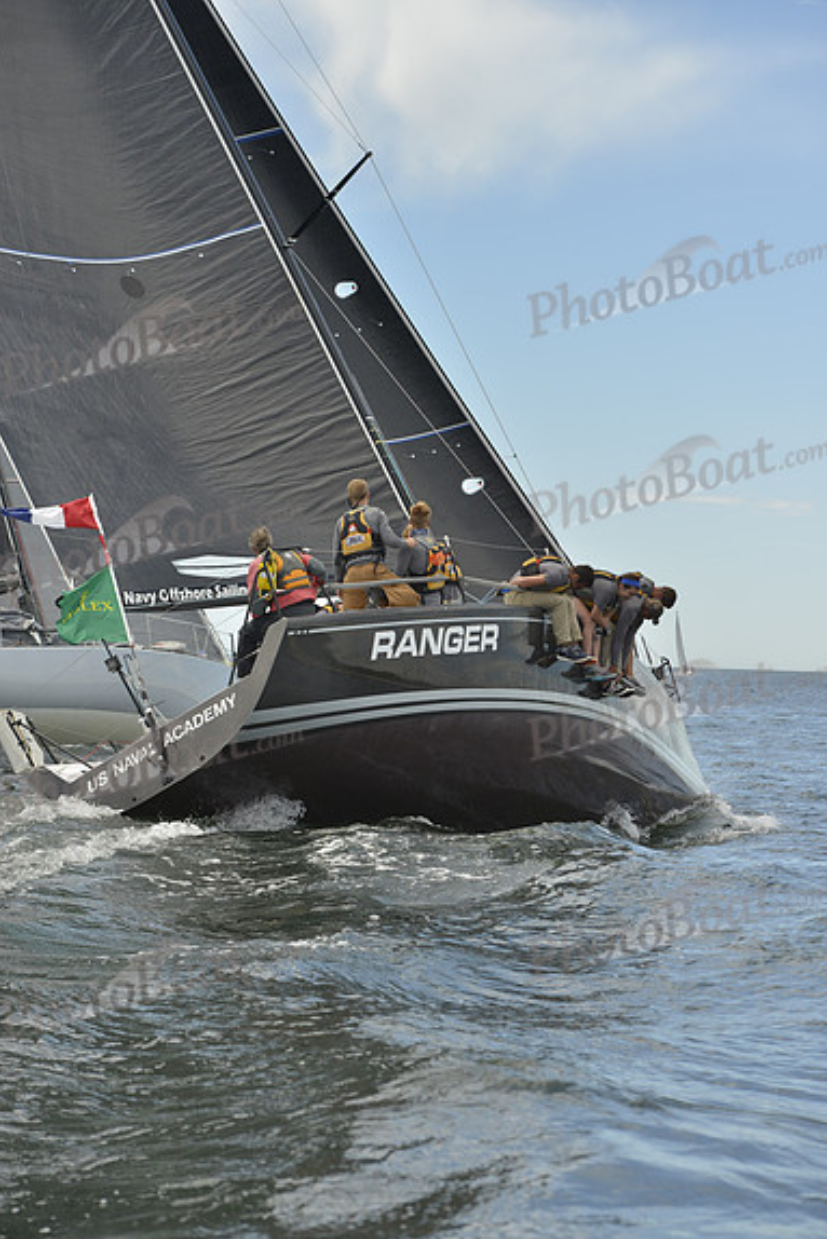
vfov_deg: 22.4
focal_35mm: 91
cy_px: 624
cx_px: 416
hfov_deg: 15.0
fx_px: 3134
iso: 280
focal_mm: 90
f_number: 6.3
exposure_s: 1/1600
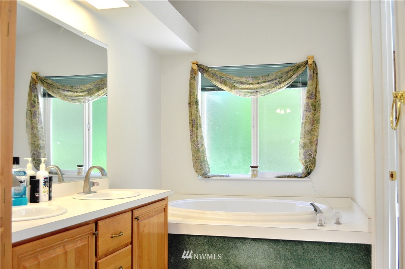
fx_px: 405
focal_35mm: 36
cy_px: 134
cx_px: 202
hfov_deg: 53.2
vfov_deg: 36.8
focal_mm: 24
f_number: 4.5
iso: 400
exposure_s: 1/80
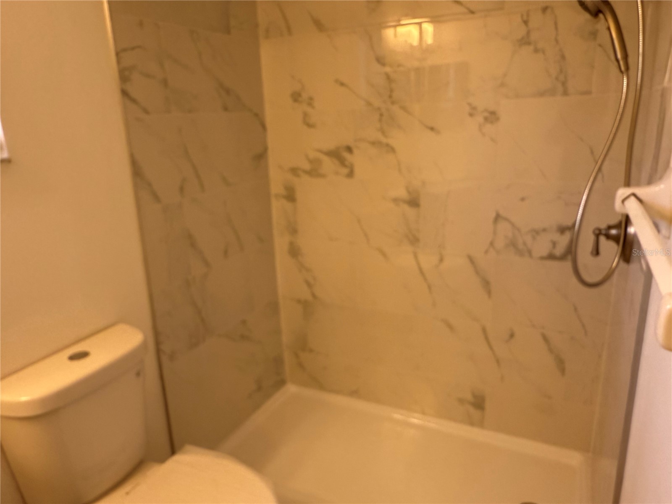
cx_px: 336
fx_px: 466
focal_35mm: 24
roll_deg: +2.6
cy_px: 252
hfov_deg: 71.6
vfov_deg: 56.8
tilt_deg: -15.1
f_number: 2.2
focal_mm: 2.22
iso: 640
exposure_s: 1/120
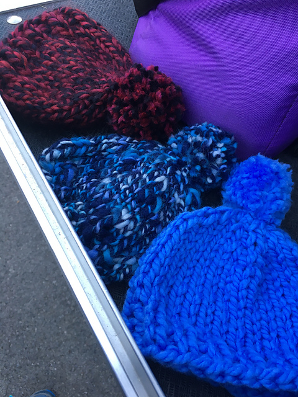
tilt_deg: -58.0
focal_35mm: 29
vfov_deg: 61.7
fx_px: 333
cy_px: 198
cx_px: 149
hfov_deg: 48.2
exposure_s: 1/30
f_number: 2.2
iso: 25
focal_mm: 4.15
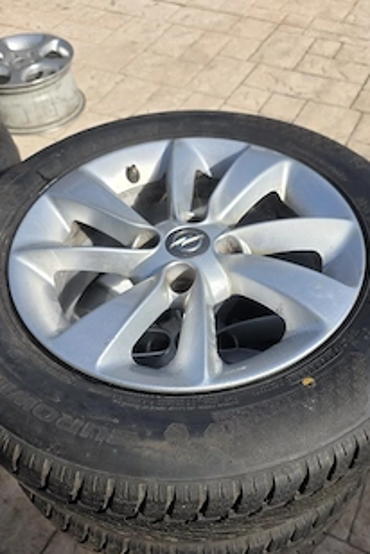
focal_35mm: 31
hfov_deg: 42.2
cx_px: 214
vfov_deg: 59.6
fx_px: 478
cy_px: 344
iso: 80
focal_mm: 6.3
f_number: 1.7
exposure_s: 1/3333
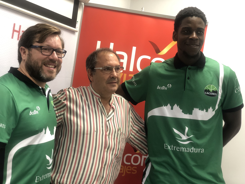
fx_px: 368
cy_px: 92
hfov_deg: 36.8
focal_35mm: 52
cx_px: 122
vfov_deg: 28.0
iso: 160
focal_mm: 6
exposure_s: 1/33
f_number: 2.4
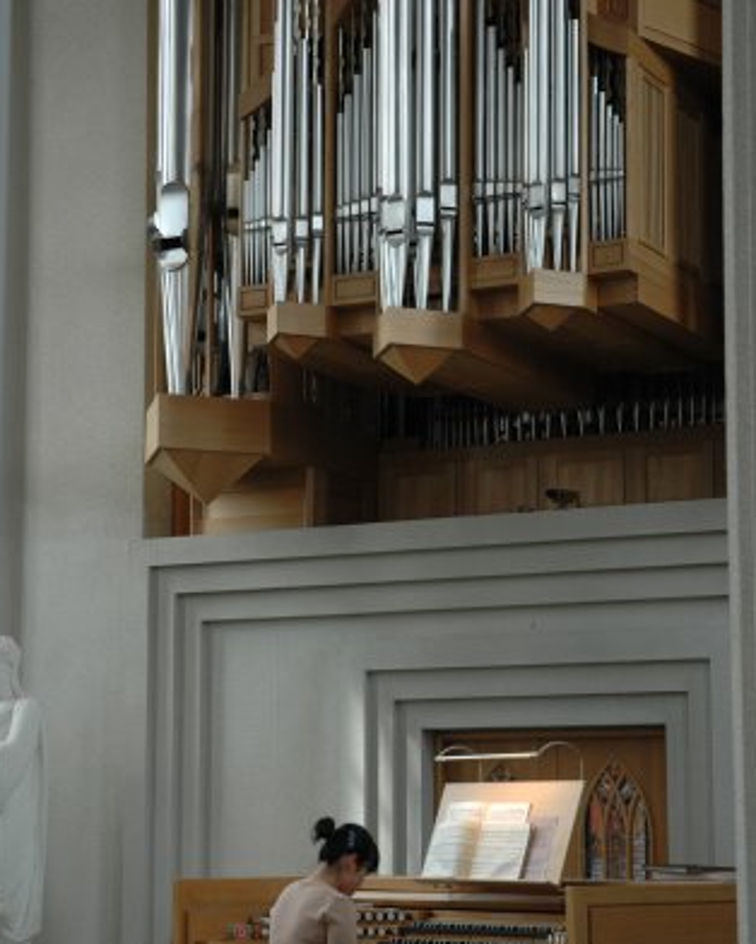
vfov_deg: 22.2
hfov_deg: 17.9
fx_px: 2403
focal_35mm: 86
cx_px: 374
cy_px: 537
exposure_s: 1/125
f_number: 4.5
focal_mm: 50
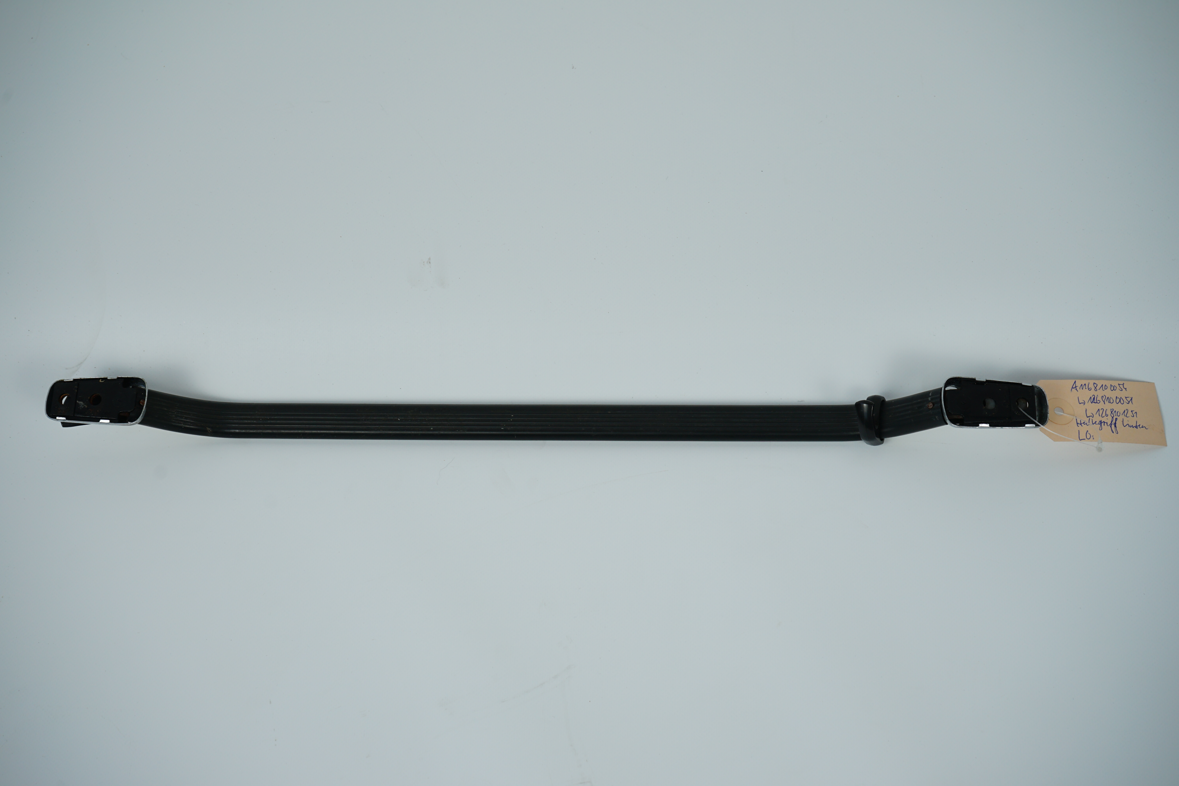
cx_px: 590
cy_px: 393
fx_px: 1572
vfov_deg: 28.1
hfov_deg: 41.1
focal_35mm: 48
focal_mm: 48
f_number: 7.1
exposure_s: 1/200
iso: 200
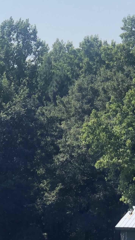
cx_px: 42
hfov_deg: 8.9
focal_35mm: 137
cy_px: 168
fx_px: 871
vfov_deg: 15.6
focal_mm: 6
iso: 16
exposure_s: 1/578
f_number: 2.4
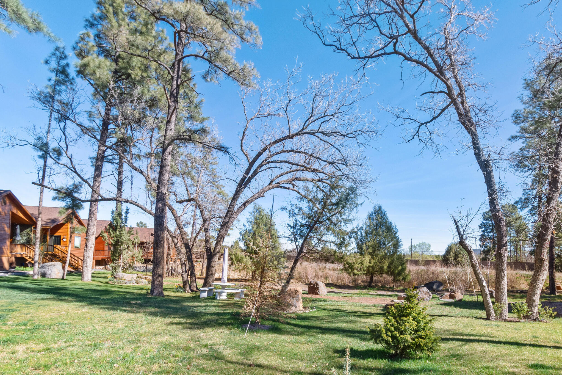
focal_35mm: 22
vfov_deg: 55.8
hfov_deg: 77.7
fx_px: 343
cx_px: 336
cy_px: 255
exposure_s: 1/30
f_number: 8
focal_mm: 10
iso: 250
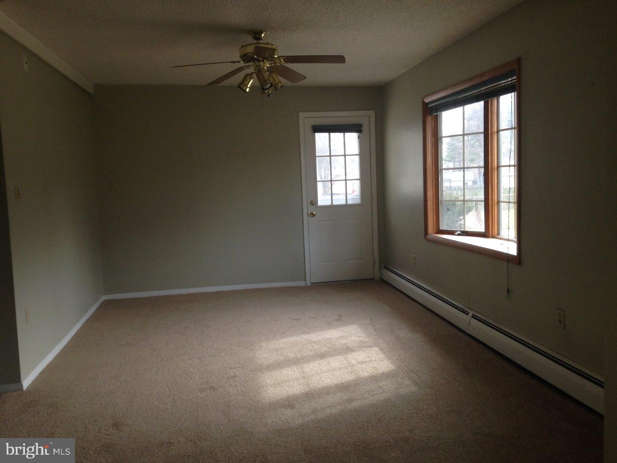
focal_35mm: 33
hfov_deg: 55.4
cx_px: 308
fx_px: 588
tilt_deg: -5.8
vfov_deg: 42.9
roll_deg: +2.5
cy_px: 232
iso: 64
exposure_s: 1/60
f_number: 2.4
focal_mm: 4.12
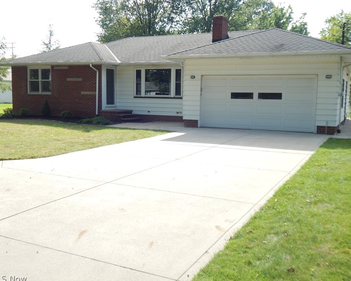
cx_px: 178
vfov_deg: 40.1
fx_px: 384
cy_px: 142
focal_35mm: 37
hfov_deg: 49.1
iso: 125
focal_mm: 6.1
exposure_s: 1/400
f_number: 3.3
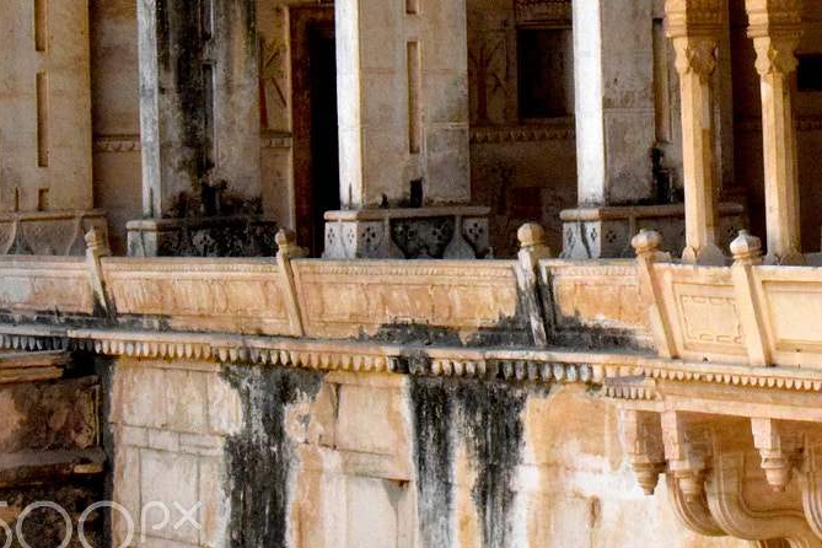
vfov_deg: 6.9
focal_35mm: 197
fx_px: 4502
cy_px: 36
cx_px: 880
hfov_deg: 10.3
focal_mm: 55
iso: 4000
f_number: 32
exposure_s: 1/200
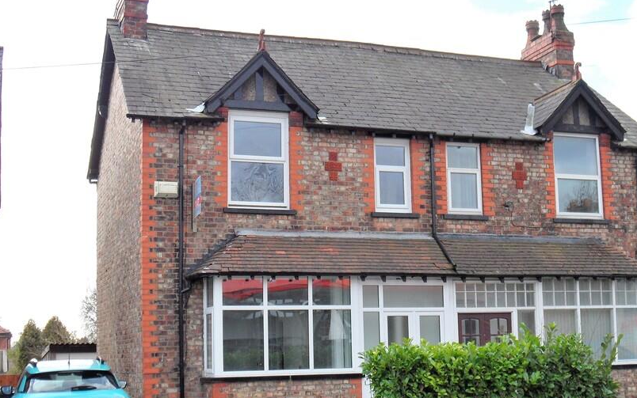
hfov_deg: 37.4
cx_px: 364
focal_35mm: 54
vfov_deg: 24.0
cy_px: 232
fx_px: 938
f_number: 3.6
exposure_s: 1/350
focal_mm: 6.5
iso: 80
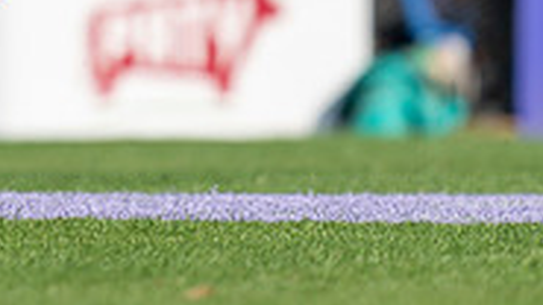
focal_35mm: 1849
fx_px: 26618
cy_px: -281
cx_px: -155
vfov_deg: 0.7
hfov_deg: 1.2
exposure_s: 1/1250
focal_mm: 400
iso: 100
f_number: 2.8
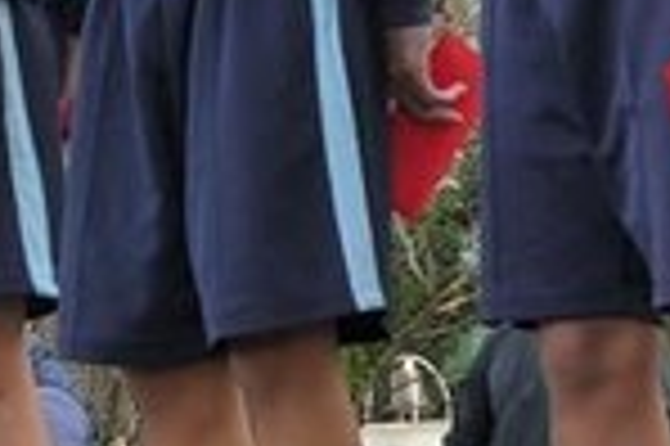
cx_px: -94
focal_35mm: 196
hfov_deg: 10.4
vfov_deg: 6.9
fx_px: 3644
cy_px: -160
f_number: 3.8
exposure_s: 1/80
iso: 100
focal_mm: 7.2
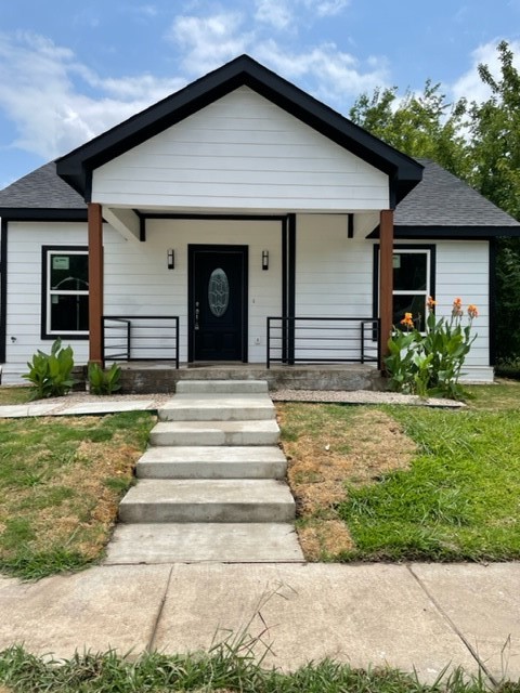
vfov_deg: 67.3
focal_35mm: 26
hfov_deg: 53.1
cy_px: 346
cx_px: 260
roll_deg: -0.3
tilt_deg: -0.2
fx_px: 521
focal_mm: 4.2
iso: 32
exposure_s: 1/4132
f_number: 1.6
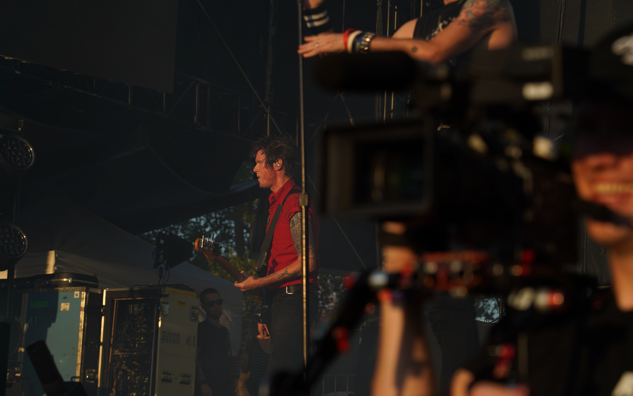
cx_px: 315
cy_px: 205
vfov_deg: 12.1
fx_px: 1863
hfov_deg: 19.3
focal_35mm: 108
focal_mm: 105
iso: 100
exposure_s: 1/320
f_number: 6.3
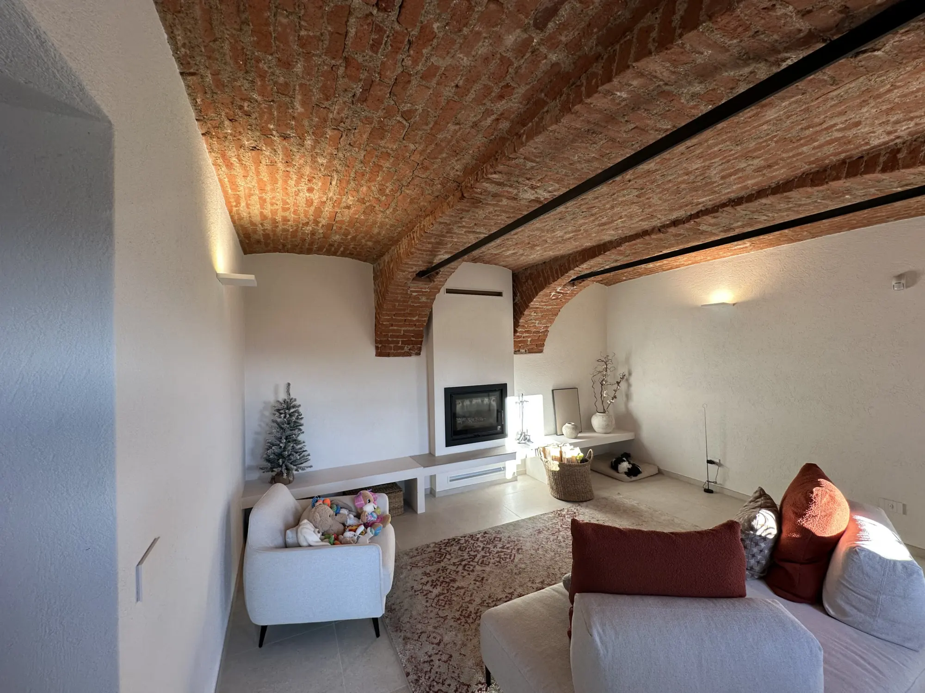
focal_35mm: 14
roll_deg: +1.4
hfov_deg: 102.1
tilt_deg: +2.2
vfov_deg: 85.7
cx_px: 462
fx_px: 374
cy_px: 346
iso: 80
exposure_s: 1/99
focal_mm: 2.22
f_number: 2.2
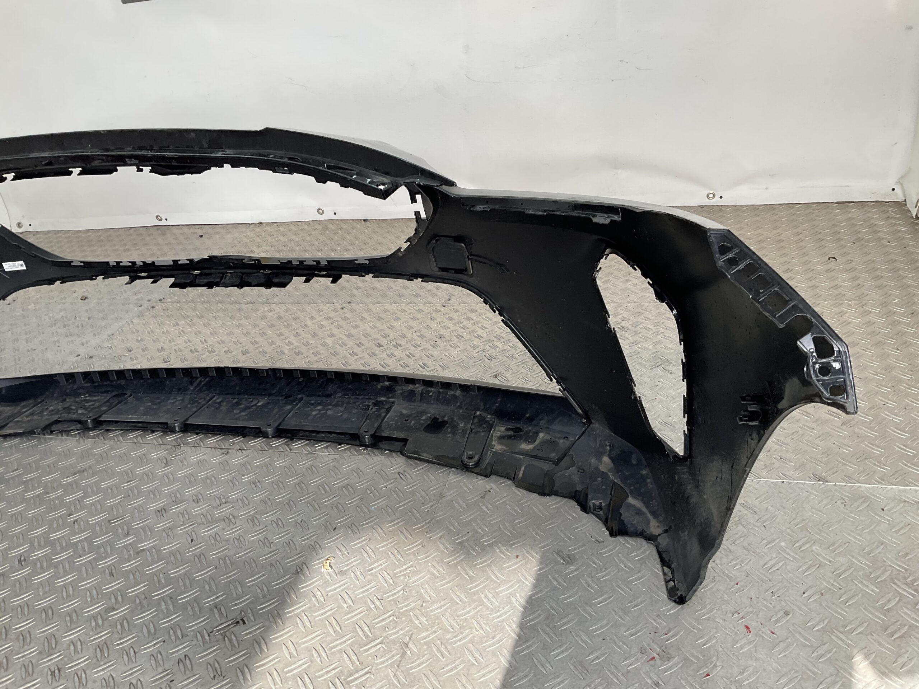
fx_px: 770
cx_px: 460
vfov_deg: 48.2
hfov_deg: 61.7
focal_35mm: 29
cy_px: 344
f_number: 1.8
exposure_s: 1/216
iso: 16
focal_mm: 3
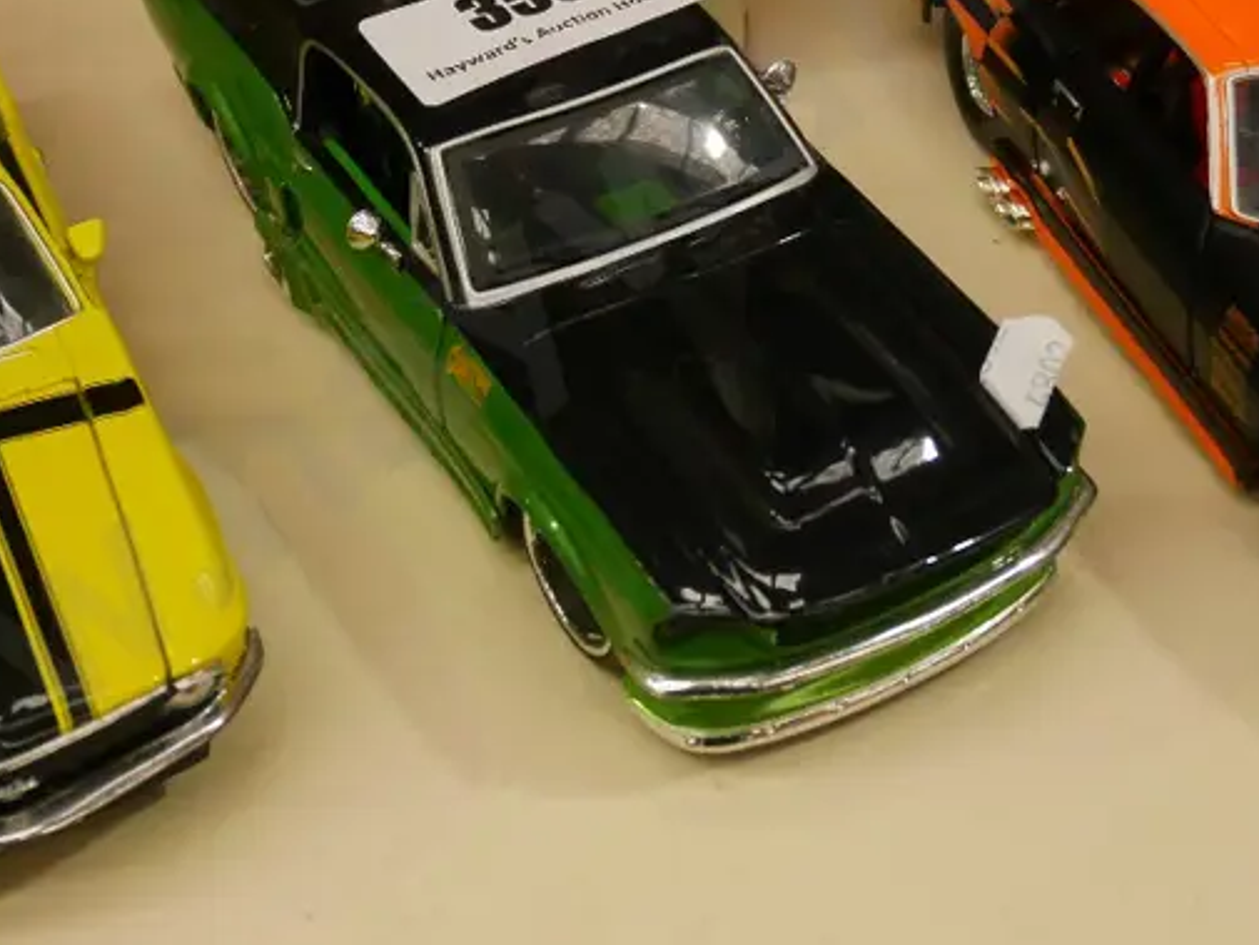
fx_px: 2510
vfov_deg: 21.0
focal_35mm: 69
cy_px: 168
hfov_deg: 28.1
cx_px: 691
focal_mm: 17
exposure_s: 1/500
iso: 3200
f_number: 4.1
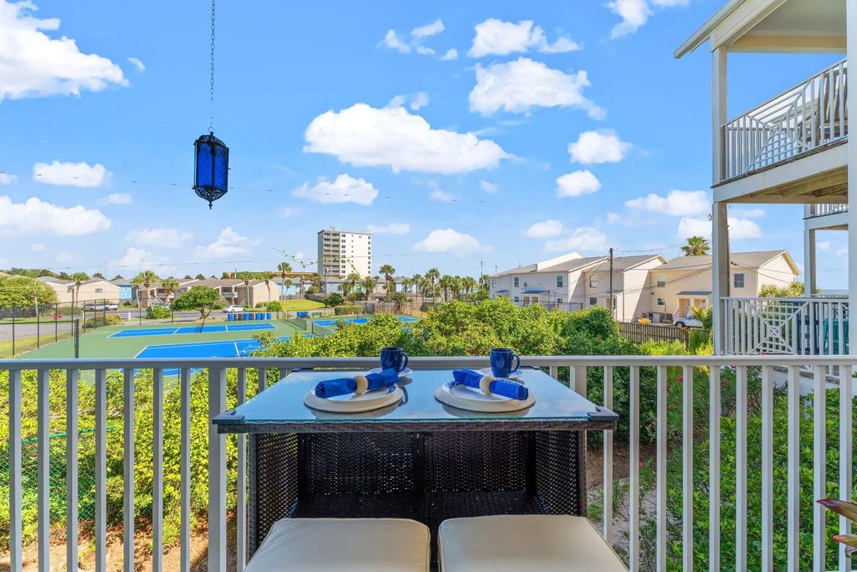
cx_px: 428
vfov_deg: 81.2
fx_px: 333
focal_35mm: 14
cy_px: 286
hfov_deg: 104.2
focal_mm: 14
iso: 100
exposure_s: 1/125
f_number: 10
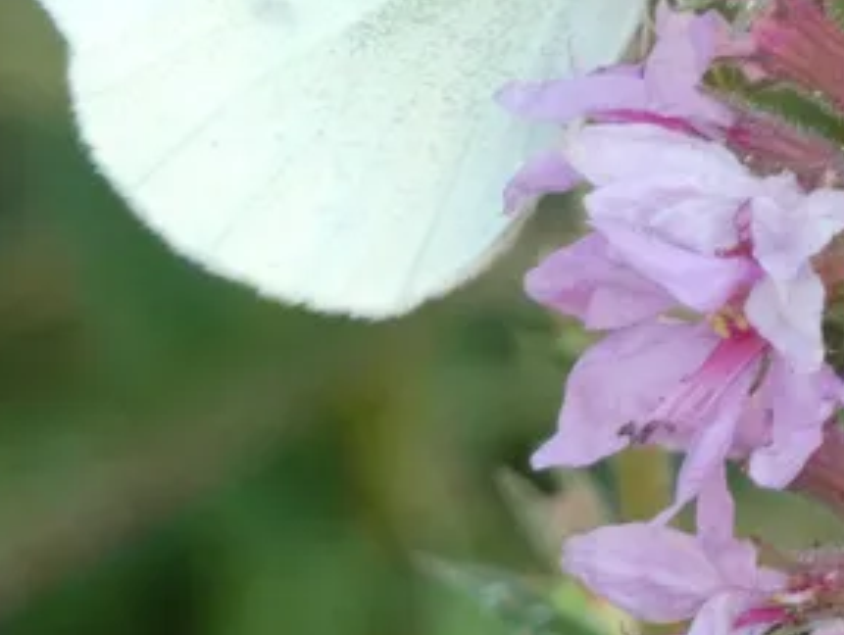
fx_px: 26317
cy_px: -38
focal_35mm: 1078
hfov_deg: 1.8
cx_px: 632
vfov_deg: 1.4
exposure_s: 1/100
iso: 200
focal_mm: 86.7
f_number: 5.6
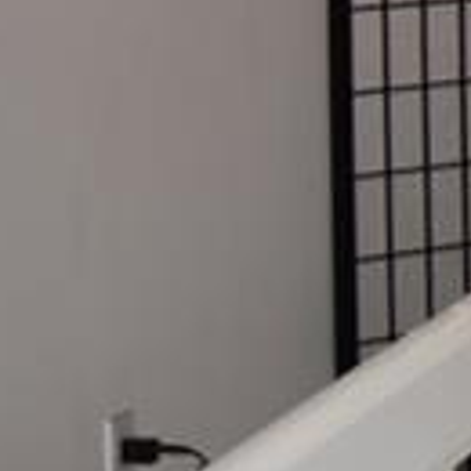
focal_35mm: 220
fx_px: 3387
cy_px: 36
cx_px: 1775
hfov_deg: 6.6
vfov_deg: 7.9
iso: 100
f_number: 3.8
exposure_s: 1/60
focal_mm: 22
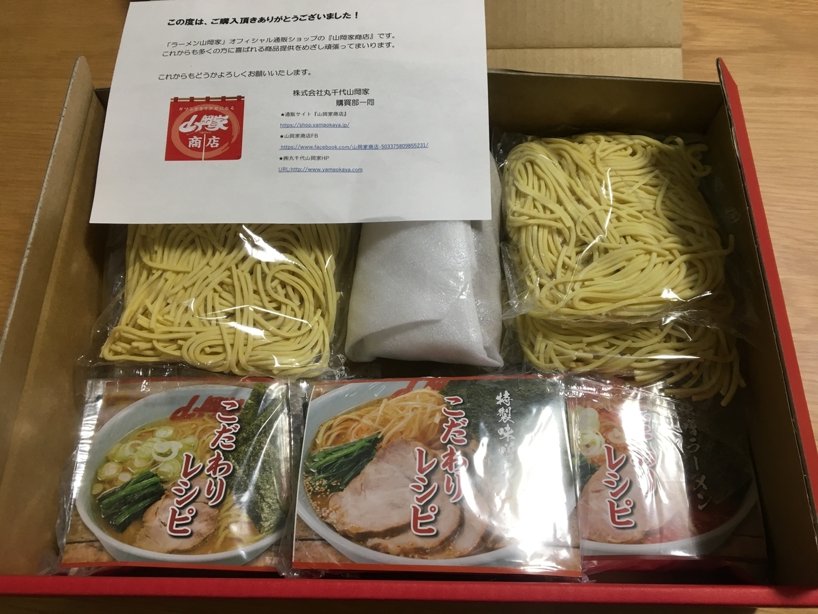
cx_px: 409
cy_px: 307
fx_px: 685
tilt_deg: -67.0
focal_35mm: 29
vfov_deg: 48.2
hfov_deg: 61.7
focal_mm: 4.15
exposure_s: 1/30
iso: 40
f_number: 2.2
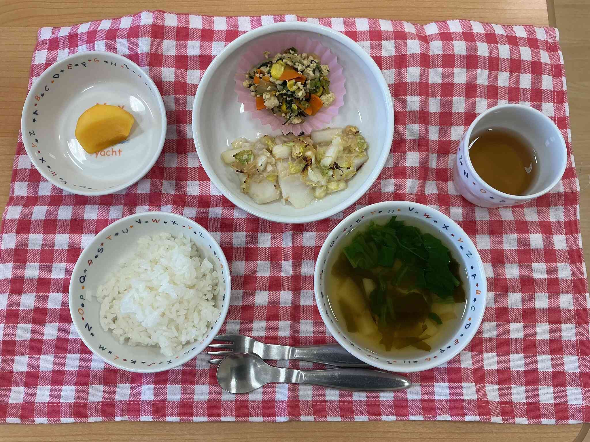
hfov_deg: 61.7
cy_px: 221
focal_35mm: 29
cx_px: 295
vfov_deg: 48.2
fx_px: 494
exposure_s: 1/120
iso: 32
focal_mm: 3
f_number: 1.8
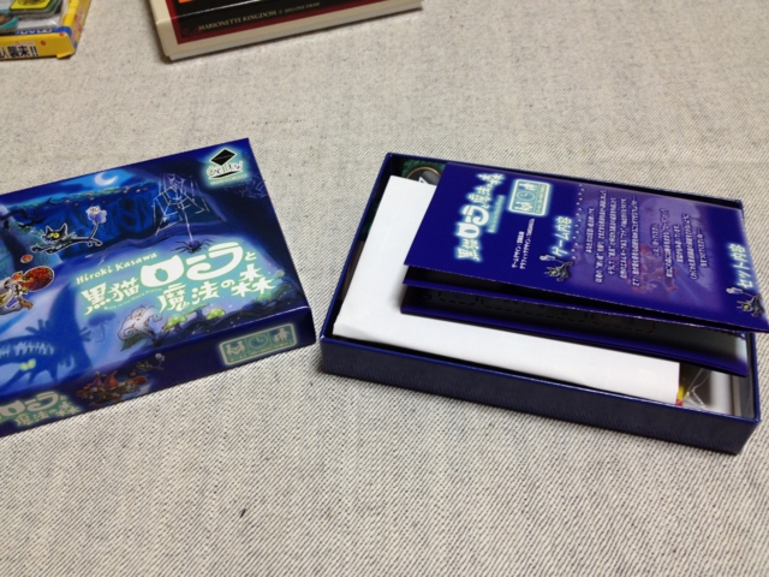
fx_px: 778
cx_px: 384
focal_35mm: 35
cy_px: 288
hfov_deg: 52.6
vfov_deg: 40.7
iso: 64
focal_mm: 4.28
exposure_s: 1/20
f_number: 2.4
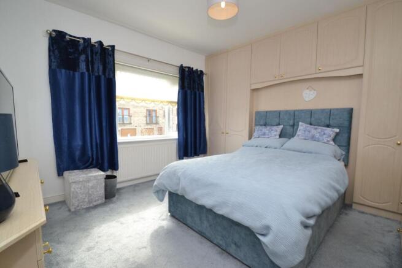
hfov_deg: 100.4
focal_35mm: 15
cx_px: 201
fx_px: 168
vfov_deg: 77.4
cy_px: 134
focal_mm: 10
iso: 400
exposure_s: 1/100
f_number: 5
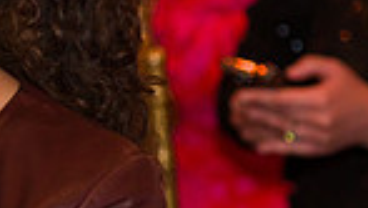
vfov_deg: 2.9
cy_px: -88
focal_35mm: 414
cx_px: -155
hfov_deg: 5.2
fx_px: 4043
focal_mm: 100
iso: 1600
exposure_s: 1/200
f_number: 3.2
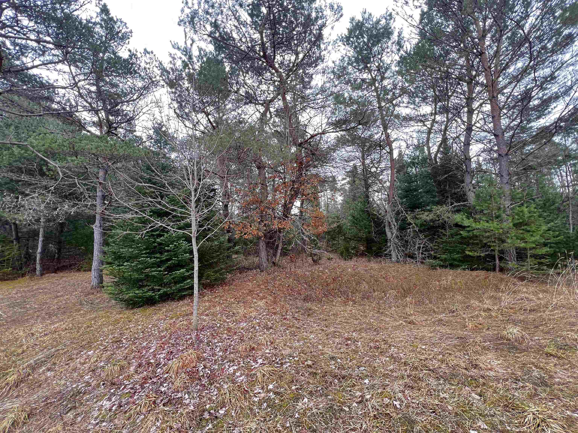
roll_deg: +1.4
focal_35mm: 13
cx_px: 289
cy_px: 216
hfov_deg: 106.2
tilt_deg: +2.5
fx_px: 217
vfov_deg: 89.9
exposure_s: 1/99
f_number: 1.8
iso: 64
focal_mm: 1.57
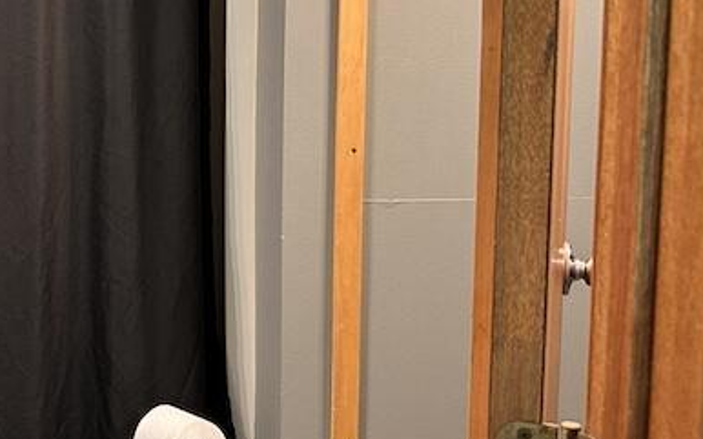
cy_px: 158
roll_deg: +1.8
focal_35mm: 56
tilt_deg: -7.1
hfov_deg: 32.9
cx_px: -20
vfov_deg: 23.1
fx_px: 1073
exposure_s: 1/60
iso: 320
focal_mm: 6.86
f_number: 1.78
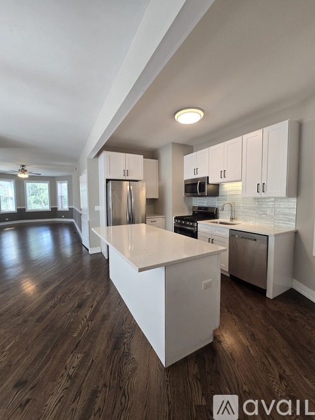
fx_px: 158
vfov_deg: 106.2
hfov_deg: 89.9
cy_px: 210
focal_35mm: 13
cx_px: 158
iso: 50
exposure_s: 1/60
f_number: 2.2
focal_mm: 2.2
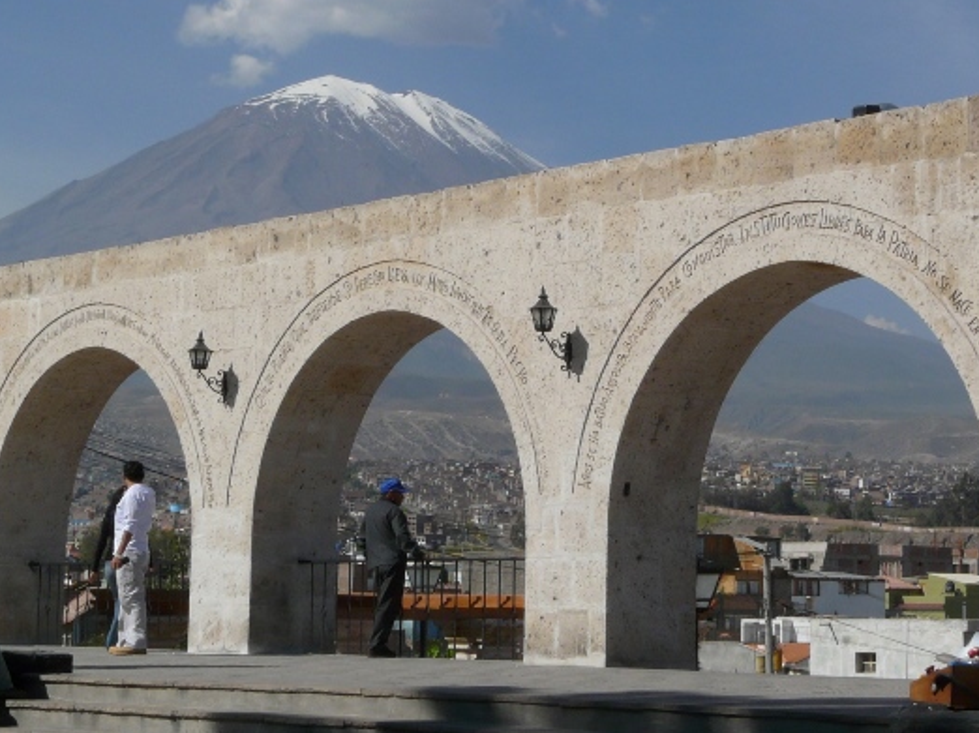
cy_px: 298
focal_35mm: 92
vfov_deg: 16.0
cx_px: 583
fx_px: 2601
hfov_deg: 21.3
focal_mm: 9.8
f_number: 8
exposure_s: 1/500
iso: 100
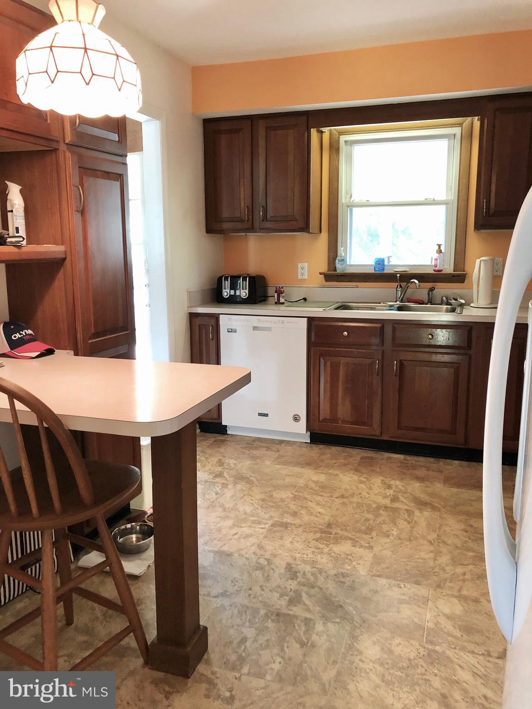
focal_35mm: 28
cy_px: 354
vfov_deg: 63.4
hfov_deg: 49.7
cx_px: 266
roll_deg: -0.5
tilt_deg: -9.1
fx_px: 574
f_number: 1.8
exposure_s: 1/15
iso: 64
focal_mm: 4
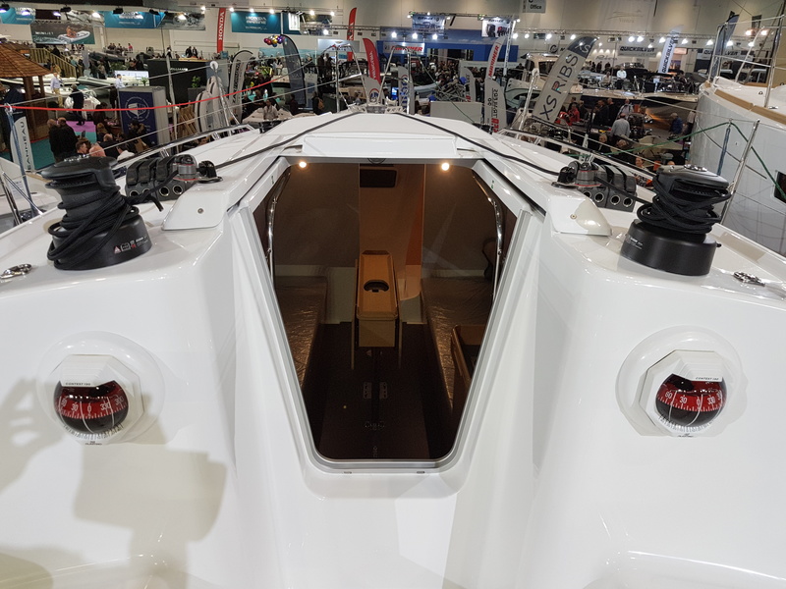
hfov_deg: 67.3
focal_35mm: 26
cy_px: 294
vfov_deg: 53.1
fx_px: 590
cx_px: 393
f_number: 1.7
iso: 40
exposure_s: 1/50
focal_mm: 4.2
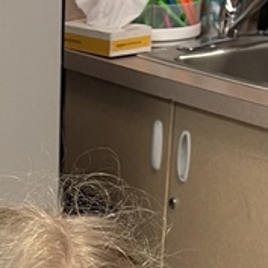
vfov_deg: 11.6
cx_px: -41
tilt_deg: -33.9
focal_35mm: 128
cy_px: 613
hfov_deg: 13.3
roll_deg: +2.8
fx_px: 1121
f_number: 1.6
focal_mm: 5.1
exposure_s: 1/60
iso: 100
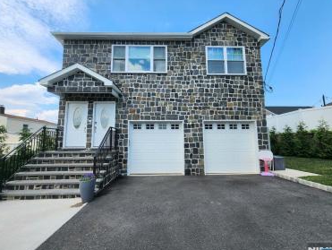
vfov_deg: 85.8
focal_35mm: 14
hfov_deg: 102.0
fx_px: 134
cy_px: 124
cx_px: 162
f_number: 2.2
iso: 50
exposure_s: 1/1250
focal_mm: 2.2
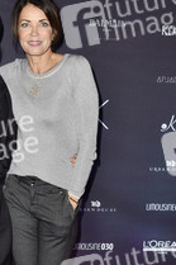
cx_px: 10
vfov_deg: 29.5
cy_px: 209
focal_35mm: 67
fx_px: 492
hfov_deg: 19.8
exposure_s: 1/125
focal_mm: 35
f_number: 5
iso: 800
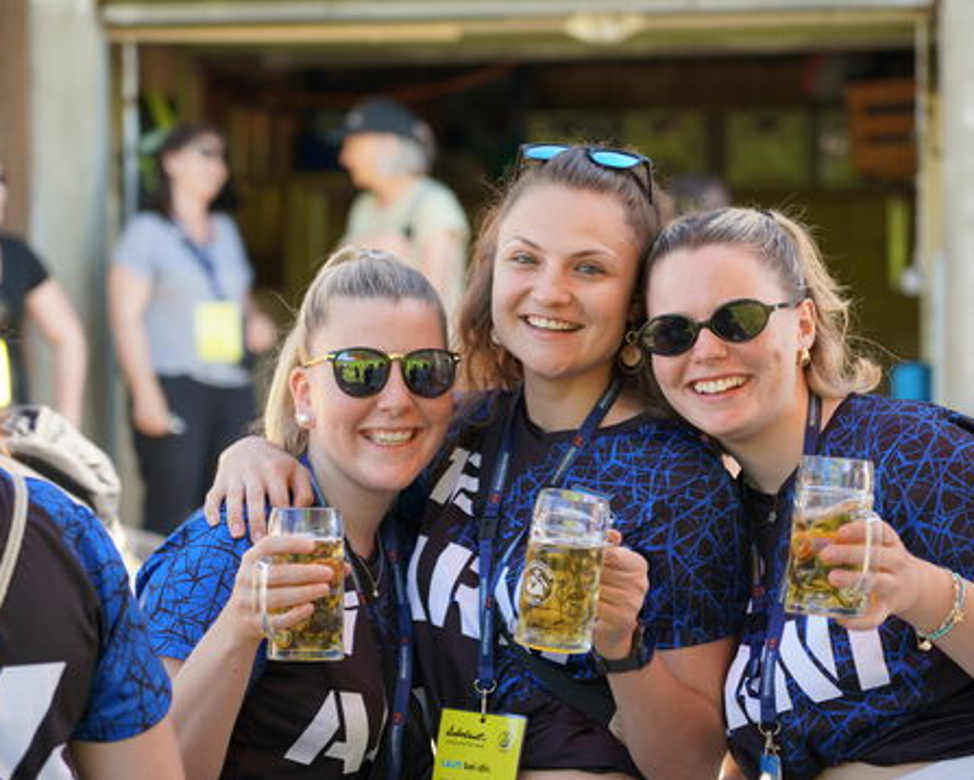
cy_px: 390
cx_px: 495
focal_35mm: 119
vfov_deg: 13.0
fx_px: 3432
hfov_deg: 16.2
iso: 250
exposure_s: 1/200
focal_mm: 105
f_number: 4
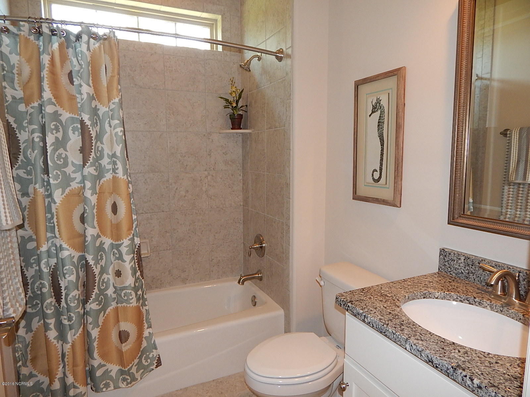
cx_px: 265
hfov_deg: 76.4
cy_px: 198
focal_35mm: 22
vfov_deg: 61.1
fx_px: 337
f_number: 3
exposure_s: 1/30
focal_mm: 4
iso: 200
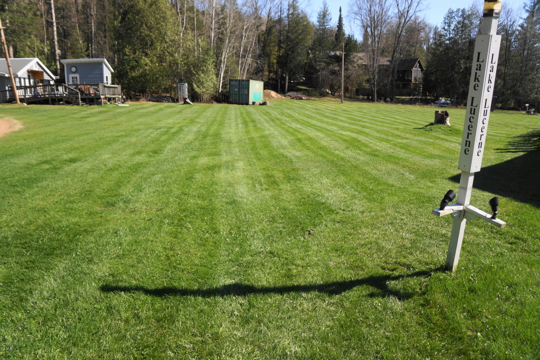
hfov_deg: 67.4
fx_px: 405
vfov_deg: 47.9
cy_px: 180
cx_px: 270
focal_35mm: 27
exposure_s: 1/125
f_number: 5.6
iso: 100
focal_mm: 18
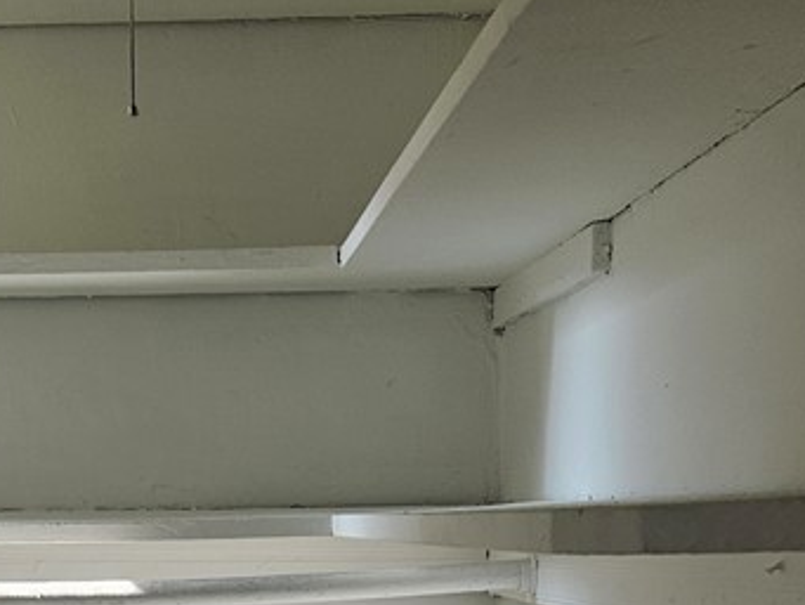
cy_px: 806
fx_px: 1605
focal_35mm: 69
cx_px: 158
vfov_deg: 19.5
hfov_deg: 27.6
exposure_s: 1/207
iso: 50
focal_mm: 5.4
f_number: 1.8
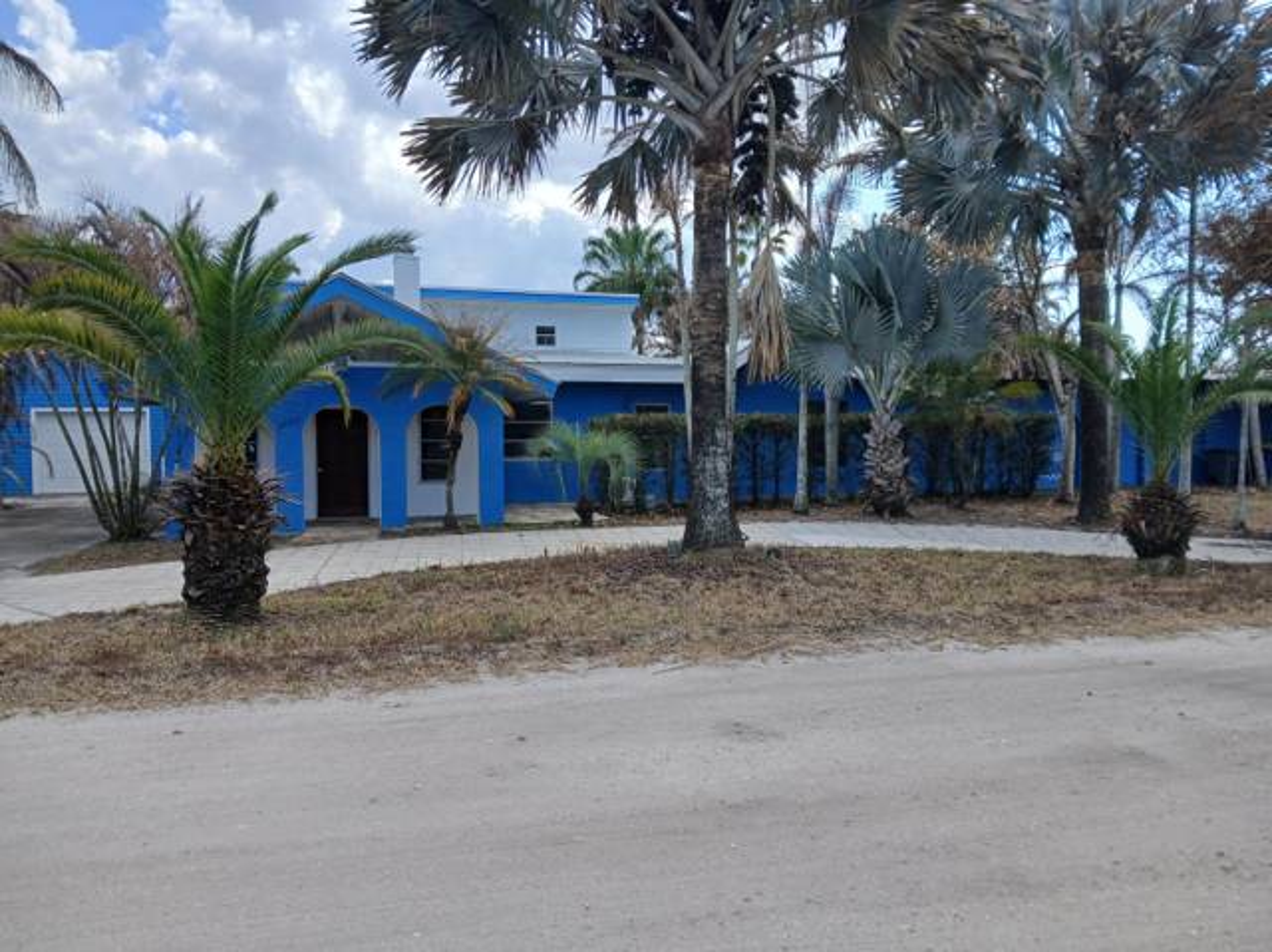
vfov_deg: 53.0
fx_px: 955
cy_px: 476
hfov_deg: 67.3
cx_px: 636
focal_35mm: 26
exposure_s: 1/266
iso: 20
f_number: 1.8
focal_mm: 3.98
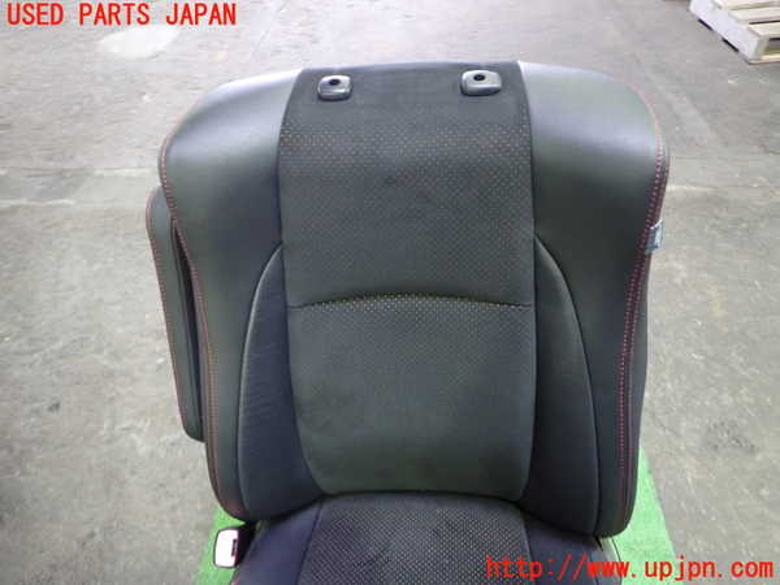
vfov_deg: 54.9
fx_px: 563
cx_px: 390
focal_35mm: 25
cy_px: 292
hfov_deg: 69.4
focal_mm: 4.5
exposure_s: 1/25
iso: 800
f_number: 2
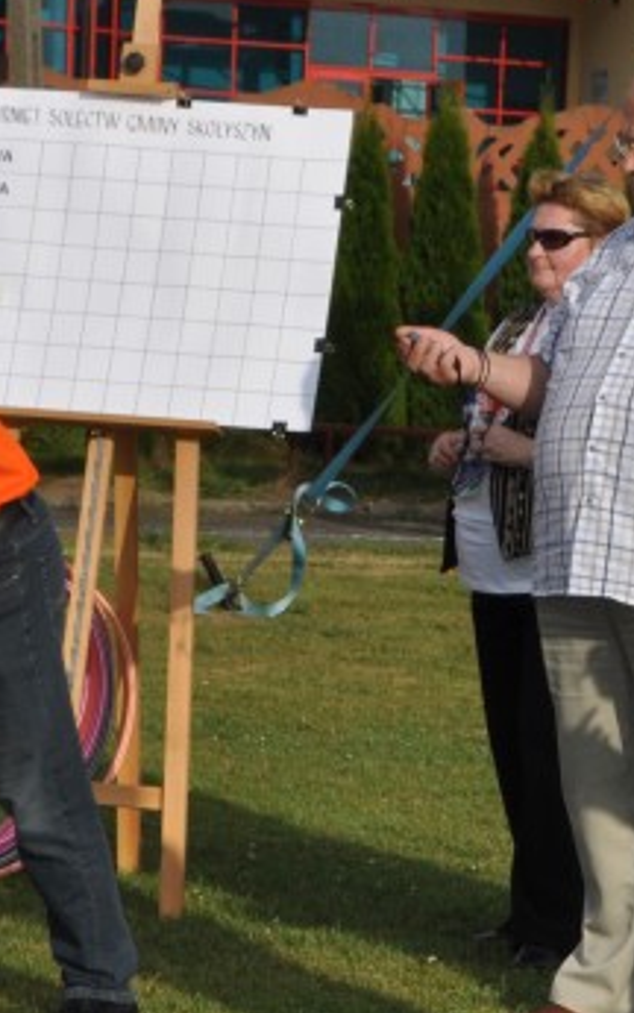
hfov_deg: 7.4
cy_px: 790
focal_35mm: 177
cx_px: 713
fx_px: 4887
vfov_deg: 11.8
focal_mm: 40
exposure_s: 1/200
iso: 200
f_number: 16
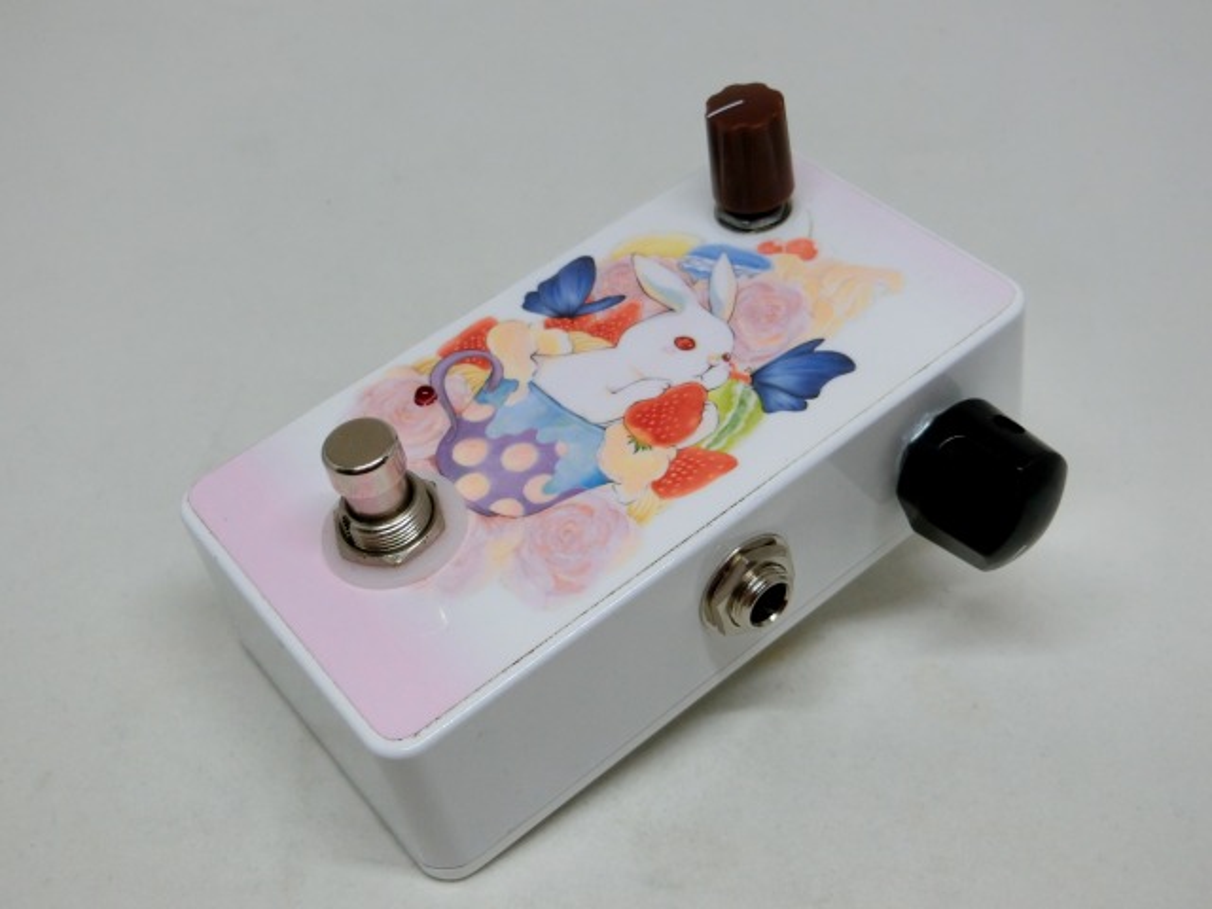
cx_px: 606
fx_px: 1576
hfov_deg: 42.1
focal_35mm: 45
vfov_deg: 32.2
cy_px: 454
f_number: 4.4
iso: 160
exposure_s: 1/125
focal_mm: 8
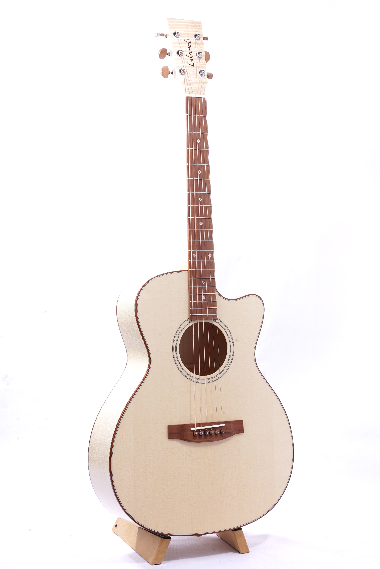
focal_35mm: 67
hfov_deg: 20.3
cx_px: 190
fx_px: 1061
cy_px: 284
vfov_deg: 30.1
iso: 100
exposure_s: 1/50
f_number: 20
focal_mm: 67
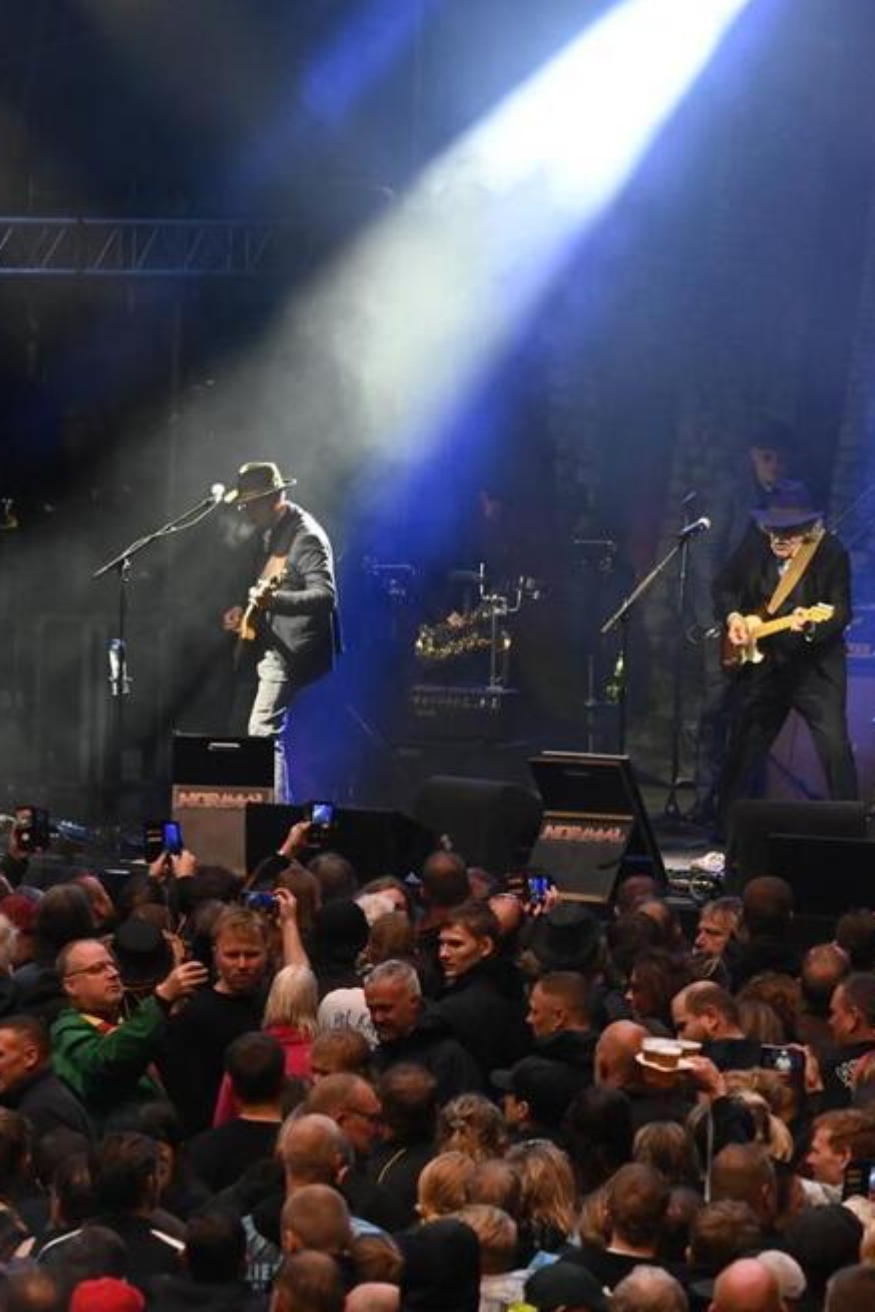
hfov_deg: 5.3
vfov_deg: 8.0
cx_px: 681
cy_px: 658
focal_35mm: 257
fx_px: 9364
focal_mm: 170
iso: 8000
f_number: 9
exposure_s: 1/400
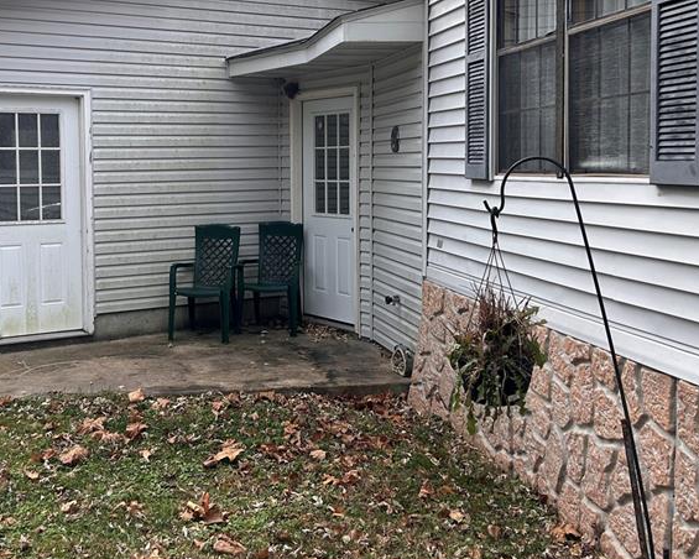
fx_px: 952
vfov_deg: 32.6
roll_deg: +0.6
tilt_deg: -4.0
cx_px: 249
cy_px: 216
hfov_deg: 40.0
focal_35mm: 46
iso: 50
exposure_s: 1/1224
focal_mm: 5.7
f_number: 1.5
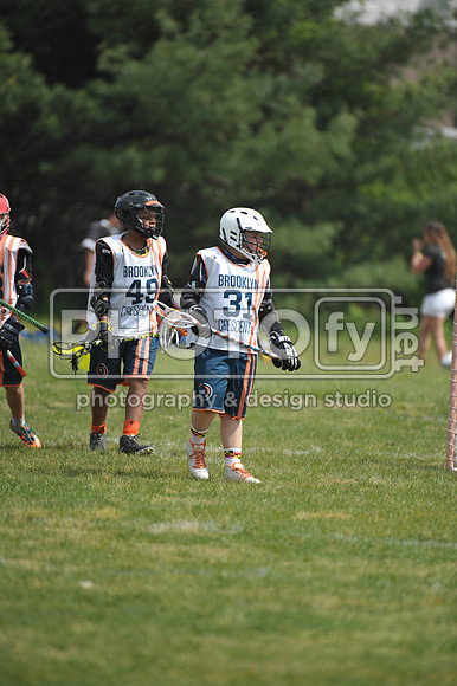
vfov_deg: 5.2
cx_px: 228
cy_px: 343
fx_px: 7625
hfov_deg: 3.4
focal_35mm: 400
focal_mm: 400
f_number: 4
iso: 640
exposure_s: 1/4000
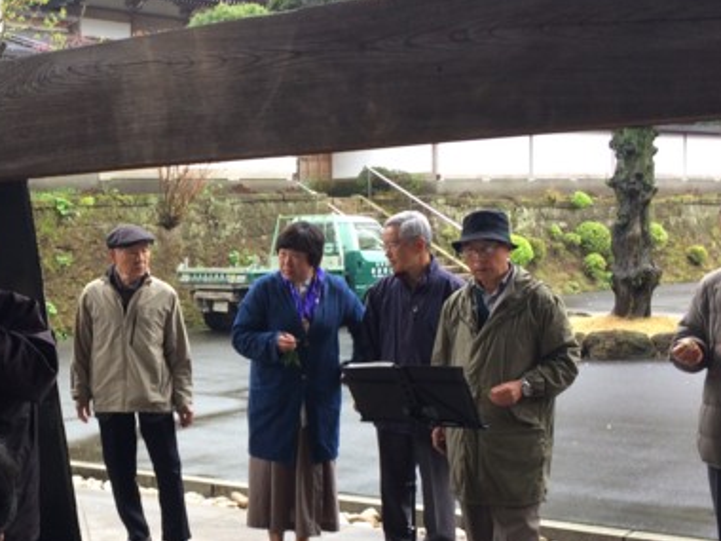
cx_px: 97
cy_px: 347
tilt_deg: -4.8
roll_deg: +3.9
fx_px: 1271
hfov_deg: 30.5
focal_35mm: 61
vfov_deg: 23.9
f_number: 2.2
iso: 40
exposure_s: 1/40
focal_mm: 4.15
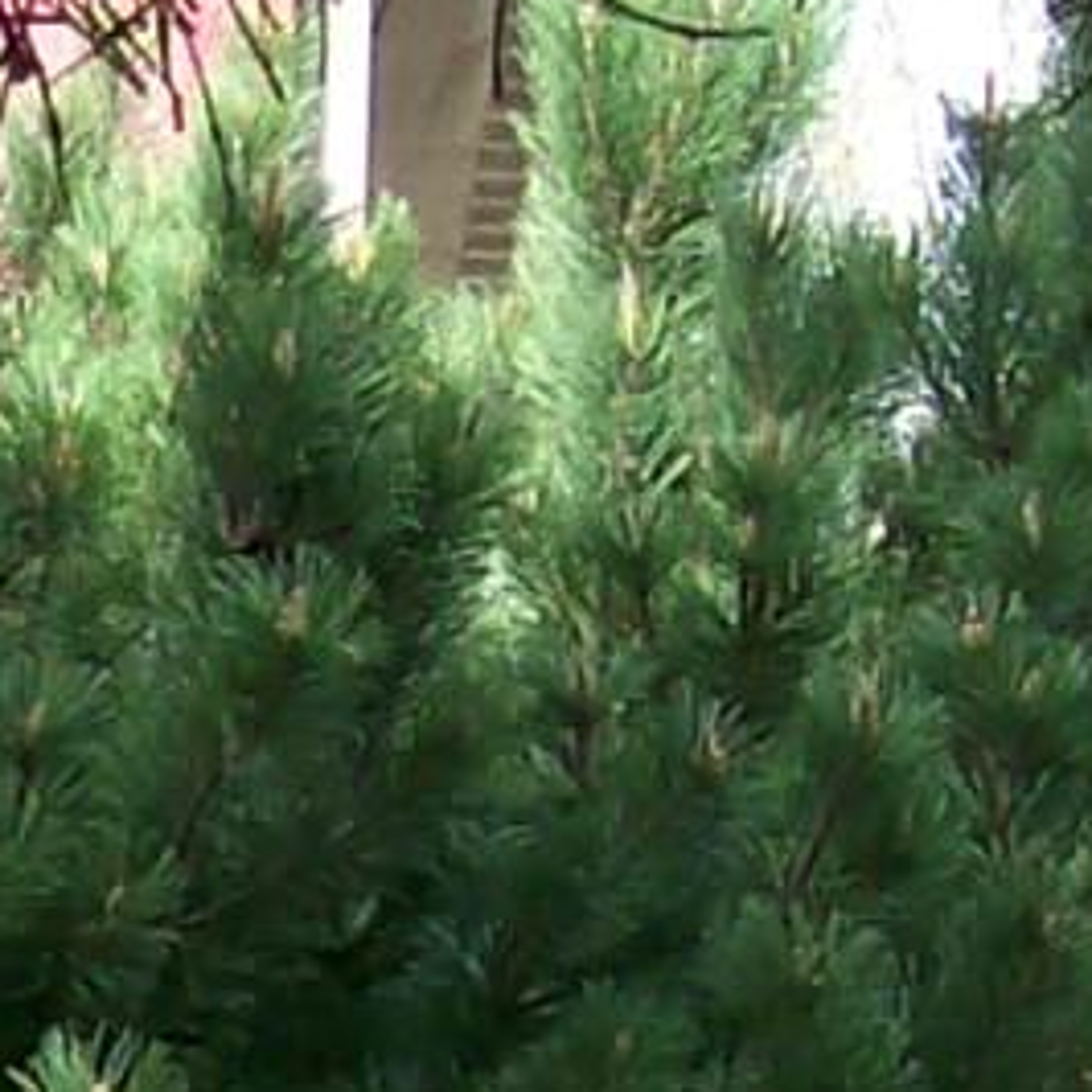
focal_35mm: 276
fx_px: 9851
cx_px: -567
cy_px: 1971
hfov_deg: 6.3
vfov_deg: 6.2
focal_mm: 6
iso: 80
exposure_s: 1/316
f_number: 2.7
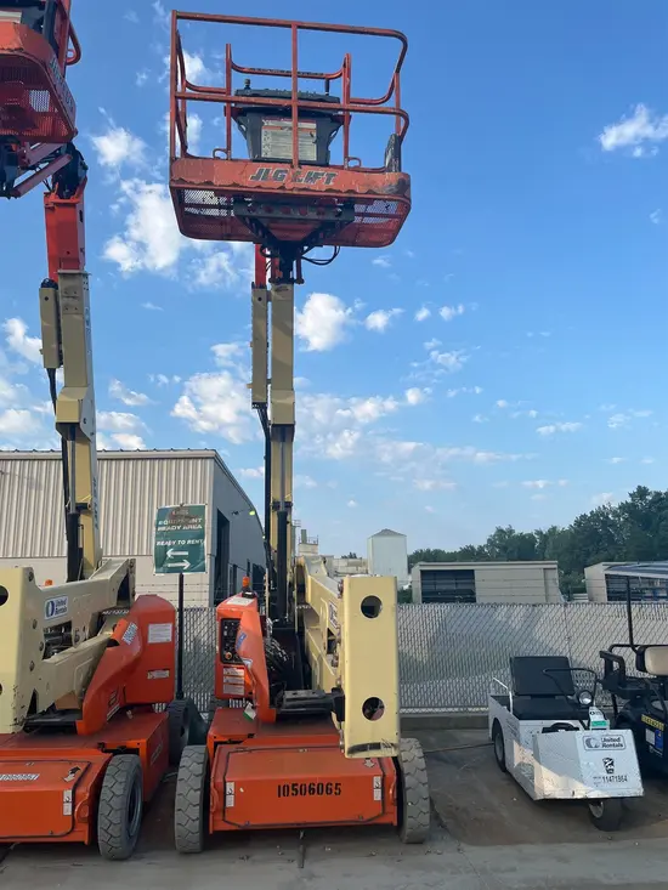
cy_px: 445
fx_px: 669
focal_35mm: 26
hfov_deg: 53.1
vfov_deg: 67.3
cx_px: 334
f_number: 1.6
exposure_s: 1/1923
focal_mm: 5.1
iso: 50
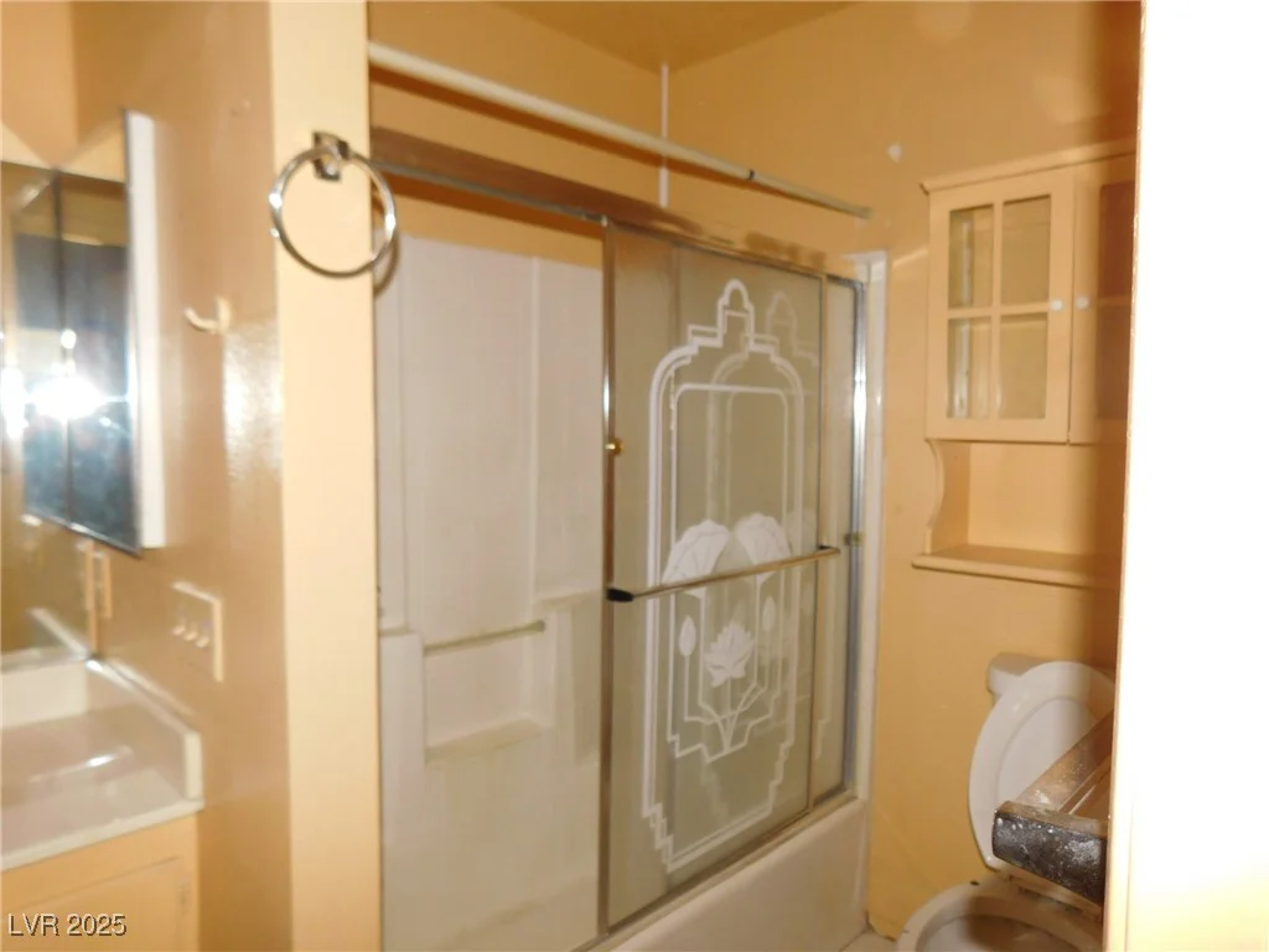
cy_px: 476
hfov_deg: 73.9
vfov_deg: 58.9
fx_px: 843
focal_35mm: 23
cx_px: 634
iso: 200
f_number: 3
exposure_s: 1/30
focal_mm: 4
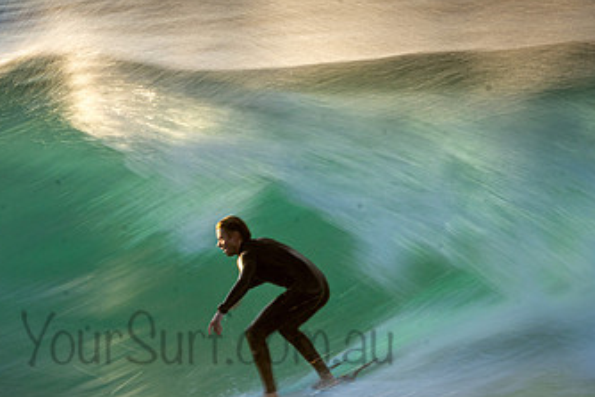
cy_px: 301
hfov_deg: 1.4
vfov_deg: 0.9
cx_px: 280
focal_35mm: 1491
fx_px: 24652
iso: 100
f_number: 20
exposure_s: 1/25
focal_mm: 500
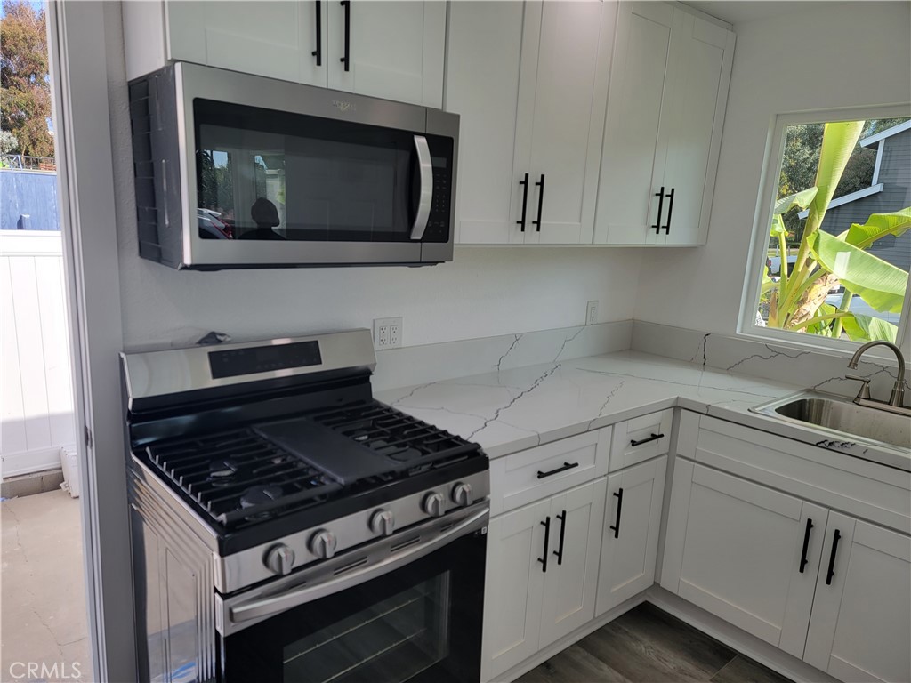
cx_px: 456
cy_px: 342
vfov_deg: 56.8
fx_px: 632
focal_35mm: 24
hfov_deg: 71.6
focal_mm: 6.7
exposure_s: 1/193
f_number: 1.8
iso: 16
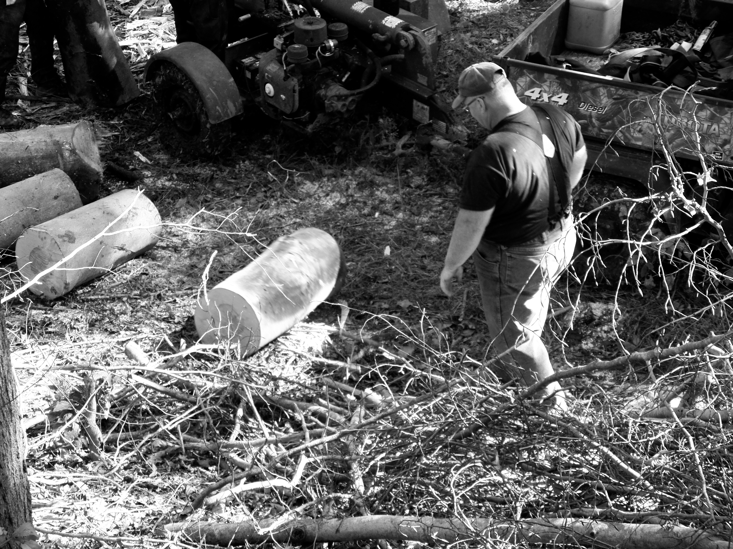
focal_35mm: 85
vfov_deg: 17.4
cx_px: 366
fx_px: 1800
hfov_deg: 23.0
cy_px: 274
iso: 125
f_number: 3.6
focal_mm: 15.2
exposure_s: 1/60
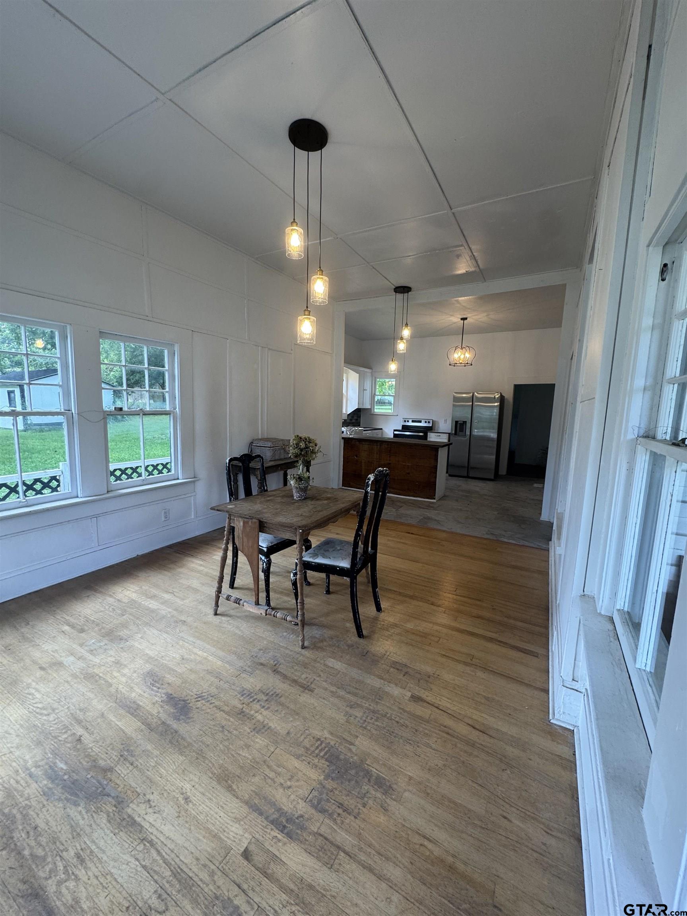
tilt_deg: -7.4
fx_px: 370
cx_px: 344
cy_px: 458
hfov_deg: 85.7
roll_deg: -0.6
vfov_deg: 102.1
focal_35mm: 14
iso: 125
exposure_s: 1/120
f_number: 2.2
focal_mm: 2.22
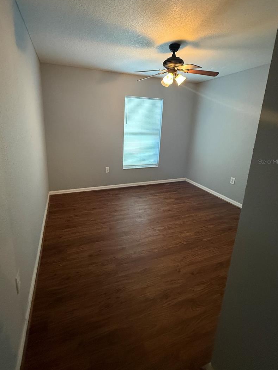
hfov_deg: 77.9
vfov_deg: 94.0
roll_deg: -2.6
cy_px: 161
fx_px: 171
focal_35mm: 16
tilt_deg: -12.4
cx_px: 125
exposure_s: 1/60
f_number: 2.2
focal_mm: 2.22
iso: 640
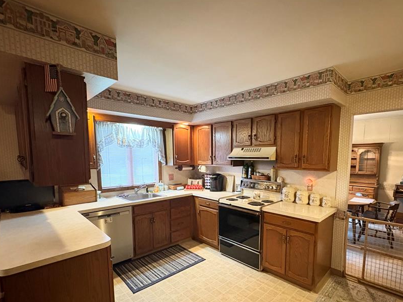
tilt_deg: -6.2
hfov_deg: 87.7
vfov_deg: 70.9
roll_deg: +0.1
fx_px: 210
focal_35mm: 18
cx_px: 213
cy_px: 180
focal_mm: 2.22
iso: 800
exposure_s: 1/40
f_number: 2.2
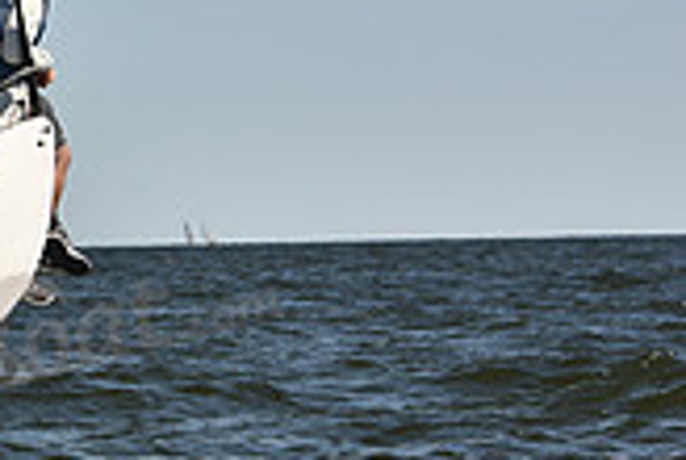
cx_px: -523
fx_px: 4715
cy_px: 203
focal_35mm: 247
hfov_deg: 8.1
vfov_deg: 5.6
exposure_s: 1/800
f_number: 5.6
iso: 250
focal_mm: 70
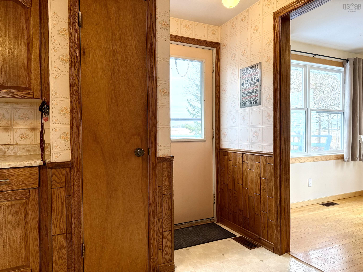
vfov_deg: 56.8
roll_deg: +0.7
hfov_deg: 71.6
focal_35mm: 24
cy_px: 136
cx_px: 182
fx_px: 252
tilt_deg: -0.7
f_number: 1.78
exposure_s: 1/195
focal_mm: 6.76
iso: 200
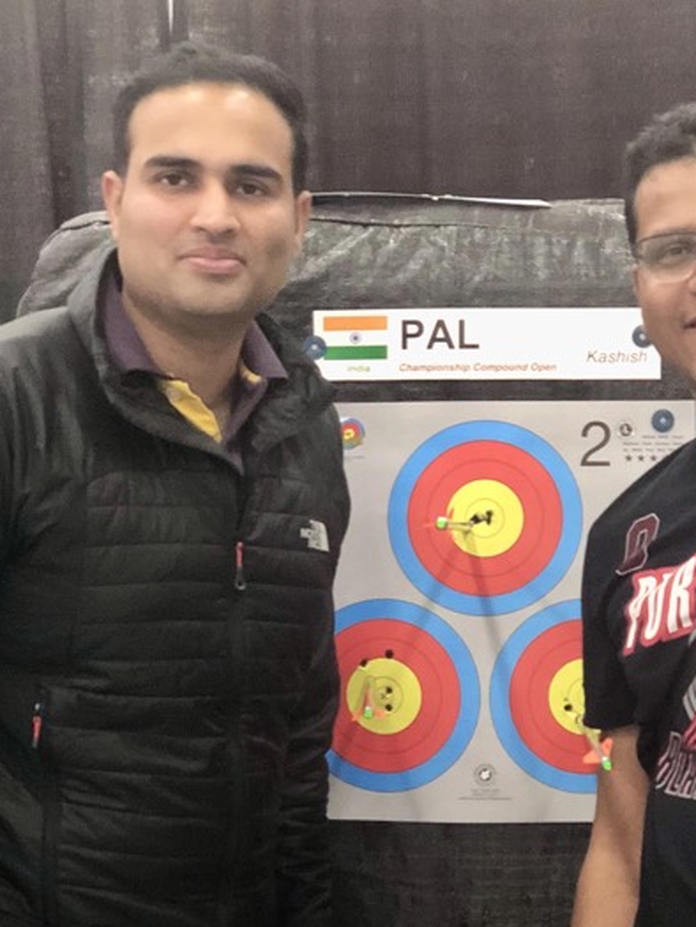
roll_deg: +1.5
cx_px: 495
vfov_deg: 19.6
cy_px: 742
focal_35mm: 99
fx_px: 2653
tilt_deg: -5.8
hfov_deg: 14.9
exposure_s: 1/17
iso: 160
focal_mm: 6
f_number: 2.4
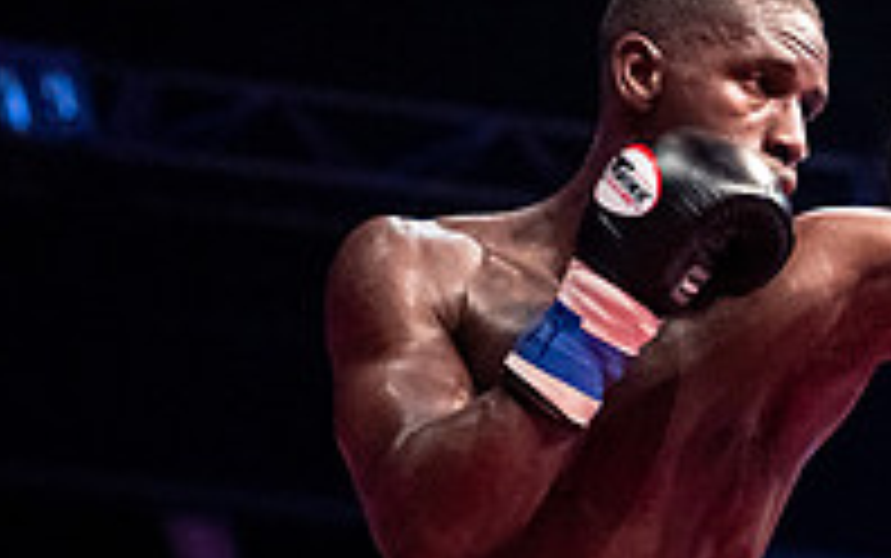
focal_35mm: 176
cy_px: 435
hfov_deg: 11.4
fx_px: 4276
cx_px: 1366
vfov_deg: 7.5
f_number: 2.5
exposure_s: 1/1000
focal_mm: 50
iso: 4000
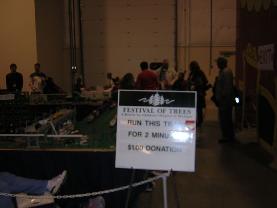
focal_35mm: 36
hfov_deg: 51.4
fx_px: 288
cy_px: 104
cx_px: 138
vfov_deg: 39.7
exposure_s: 1/60.1
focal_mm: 4.7
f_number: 2.6
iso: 100
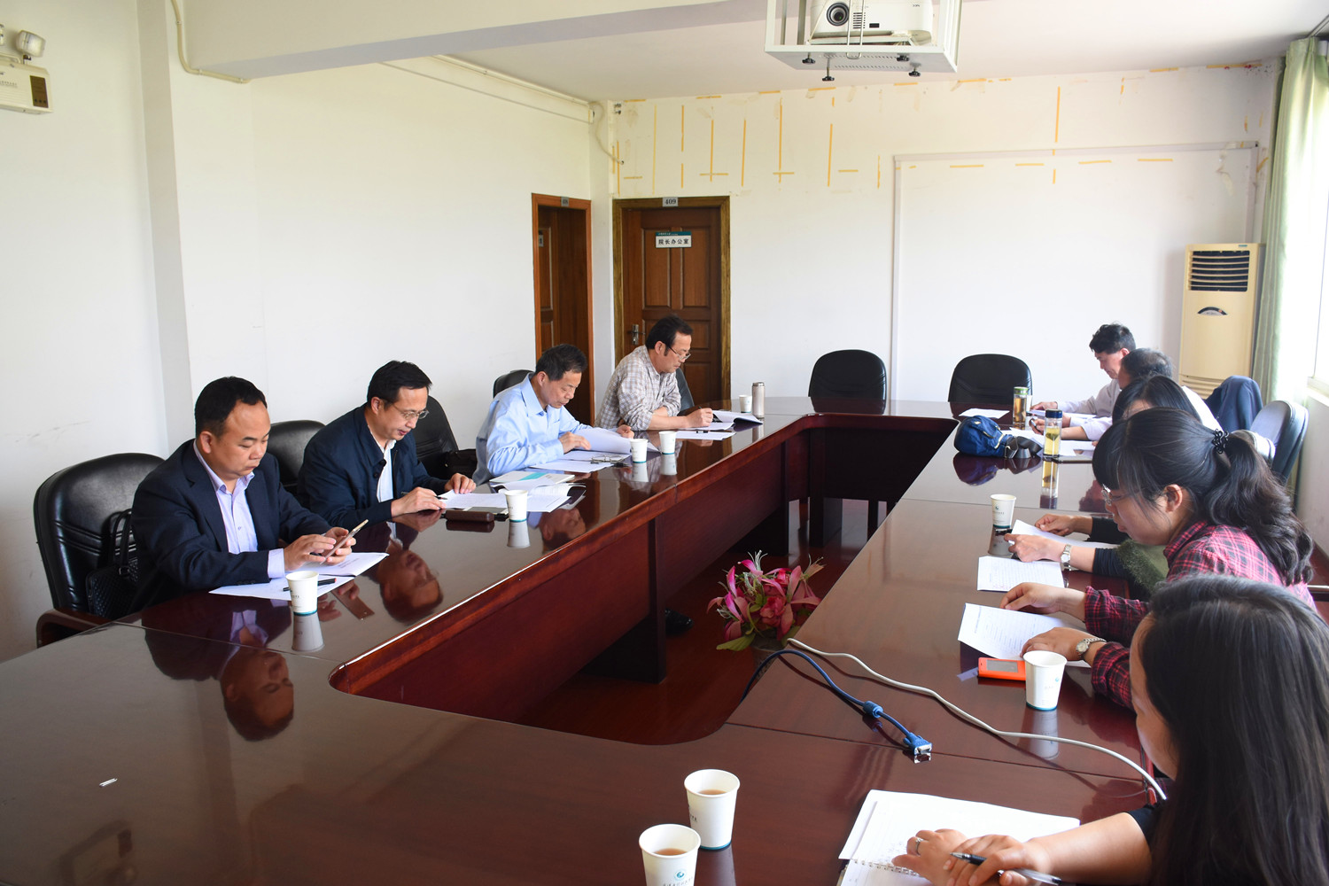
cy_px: 443
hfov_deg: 67.4
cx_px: 664
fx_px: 997
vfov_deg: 47.9
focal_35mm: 27
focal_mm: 18
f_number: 5.6
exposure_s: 1/45
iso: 560
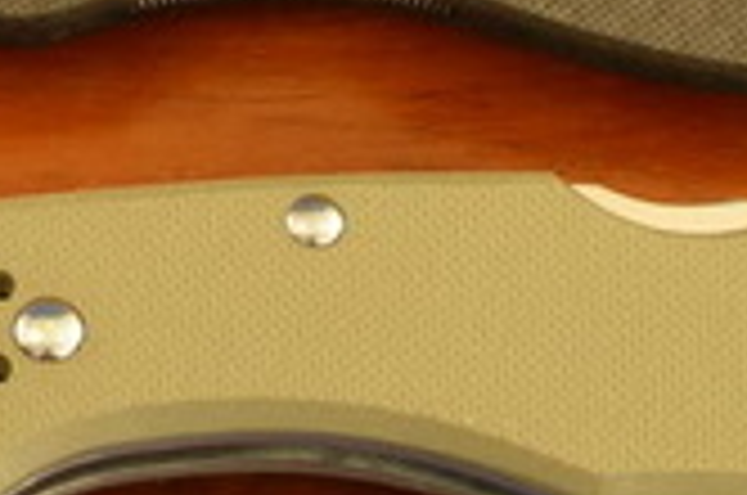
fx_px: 3914
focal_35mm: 189
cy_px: -392
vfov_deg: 7.0
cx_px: 104
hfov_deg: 10.9
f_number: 3.3
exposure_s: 1/5
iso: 100
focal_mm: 6.3
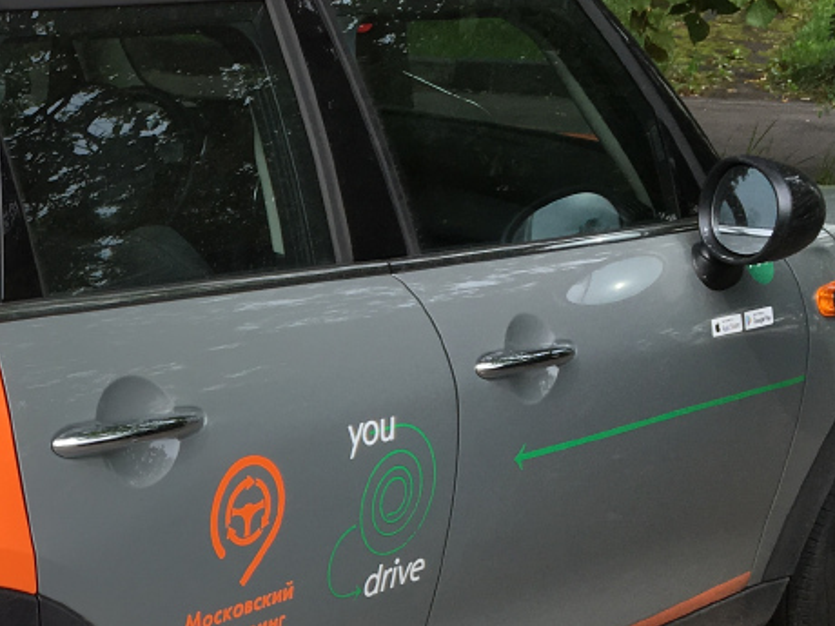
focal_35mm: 82
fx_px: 1978
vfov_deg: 17.8
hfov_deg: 22.6
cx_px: -69
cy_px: 529
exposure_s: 1/309
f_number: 2.2
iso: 25
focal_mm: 4.15
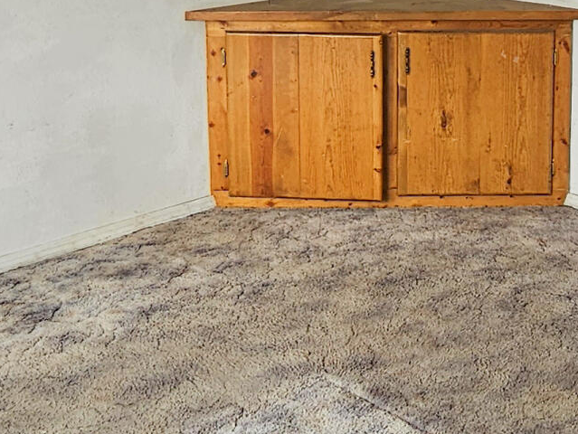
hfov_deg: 31.2
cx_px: 420
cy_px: -23
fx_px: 1019
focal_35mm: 61
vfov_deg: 22.9
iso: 50
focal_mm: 2.2
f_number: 2.2
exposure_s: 1/211
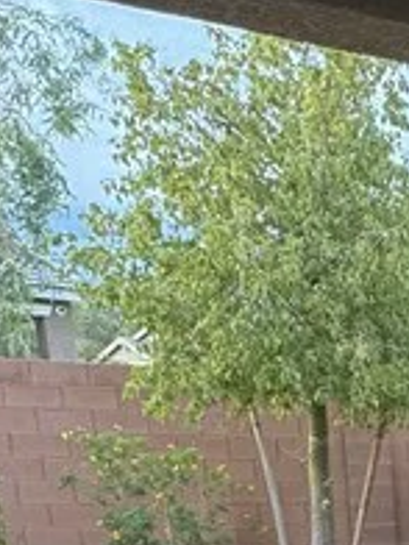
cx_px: 879
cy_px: 709
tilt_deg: -13.8
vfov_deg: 23.5
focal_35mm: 73
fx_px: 1150
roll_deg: -2.7
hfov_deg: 15.2
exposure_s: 1/129
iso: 40
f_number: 2.2
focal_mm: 2.22
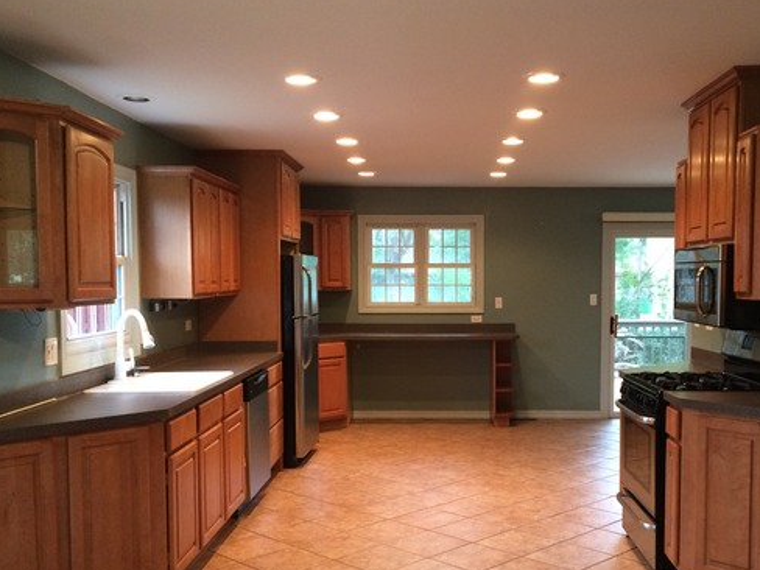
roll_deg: +1.6
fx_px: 834
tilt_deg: -3.4
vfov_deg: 37.6
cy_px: 330
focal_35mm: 38
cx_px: 445
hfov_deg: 48.8
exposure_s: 1/30
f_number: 2.2
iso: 200
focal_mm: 4.15
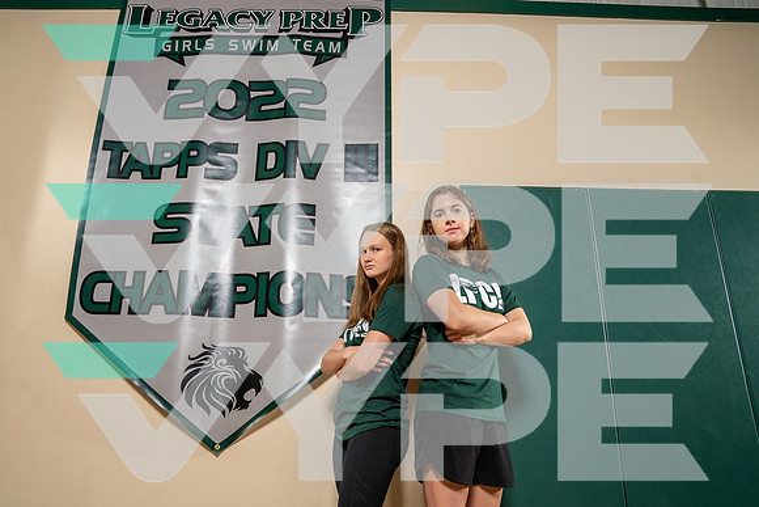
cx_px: 347
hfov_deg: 69.1
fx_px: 550
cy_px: 232
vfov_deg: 49.4
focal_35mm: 26
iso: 320
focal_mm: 24
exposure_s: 1/250
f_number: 6.3
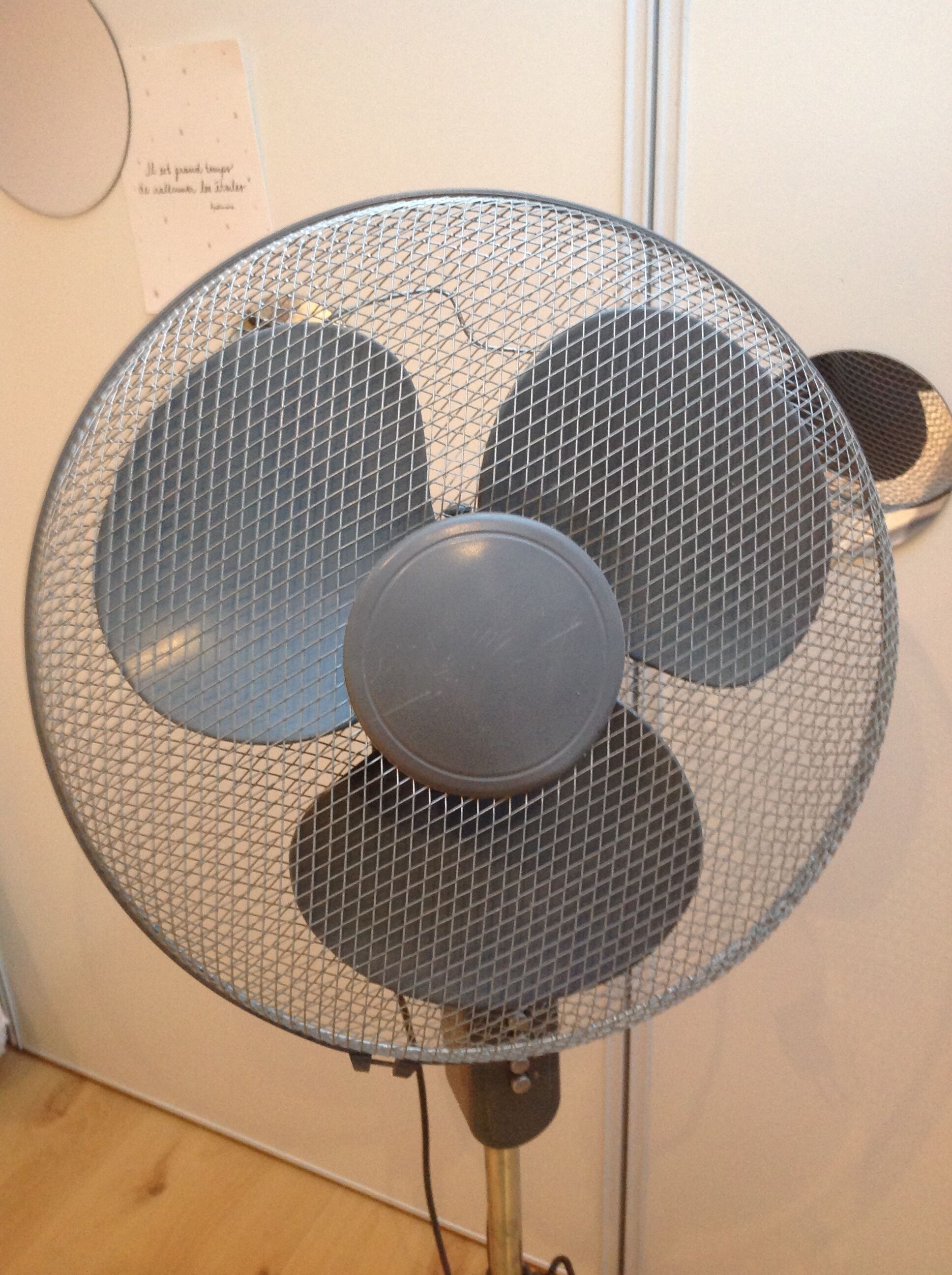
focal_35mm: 35
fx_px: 1287
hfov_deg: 40.6
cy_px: 638
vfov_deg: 52.7
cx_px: 476
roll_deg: +3.2
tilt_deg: -24.4
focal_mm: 4.28
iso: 160
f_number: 2.4
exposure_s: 1/15
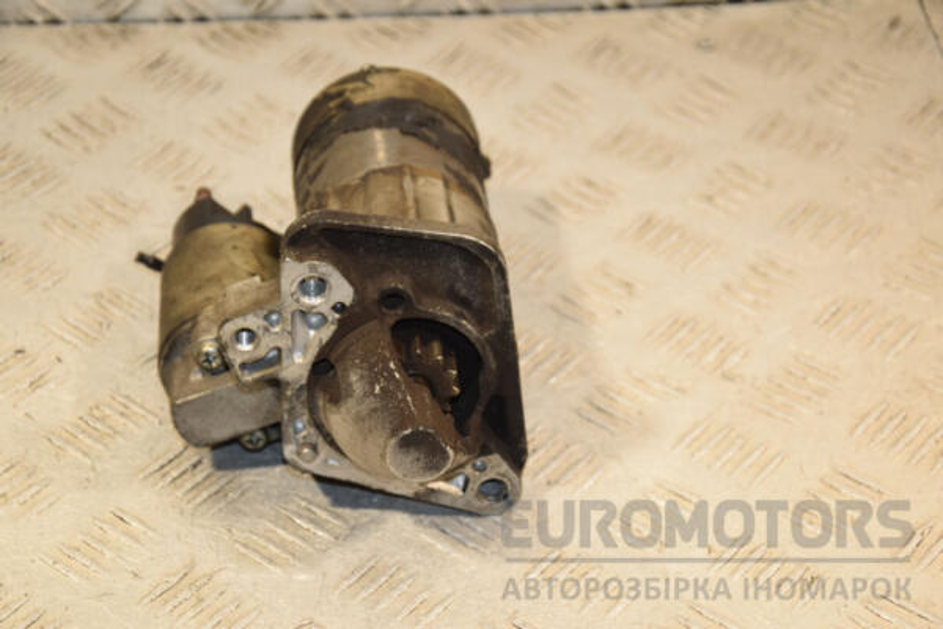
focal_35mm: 99
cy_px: 314
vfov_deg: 13.8
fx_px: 2593
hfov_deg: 20.6
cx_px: 472
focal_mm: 66
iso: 800
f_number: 6.3
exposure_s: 1/200
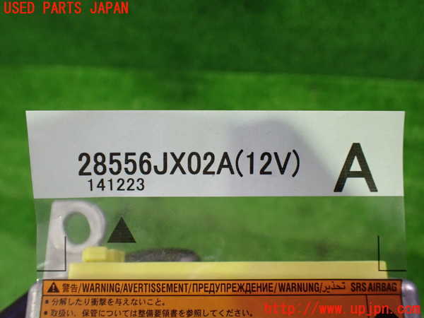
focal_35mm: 30
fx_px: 367
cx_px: 212
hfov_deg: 60.0
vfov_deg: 46.8
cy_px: 159
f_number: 2.3
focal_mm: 5.4
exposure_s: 1/80
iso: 800
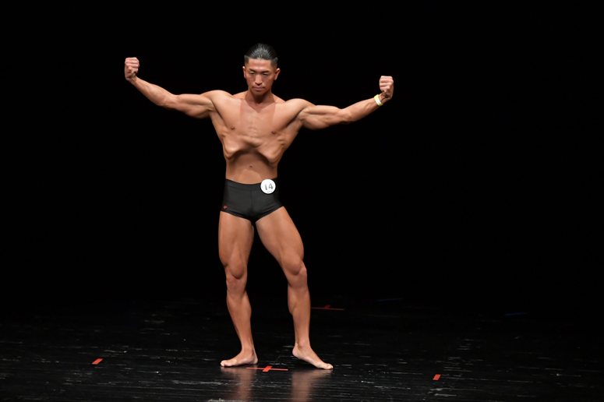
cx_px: 302
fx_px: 4528
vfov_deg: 5.1
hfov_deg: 7.6
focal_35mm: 270
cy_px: 201
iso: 3200
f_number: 5.6
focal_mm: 180
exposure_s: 1/400
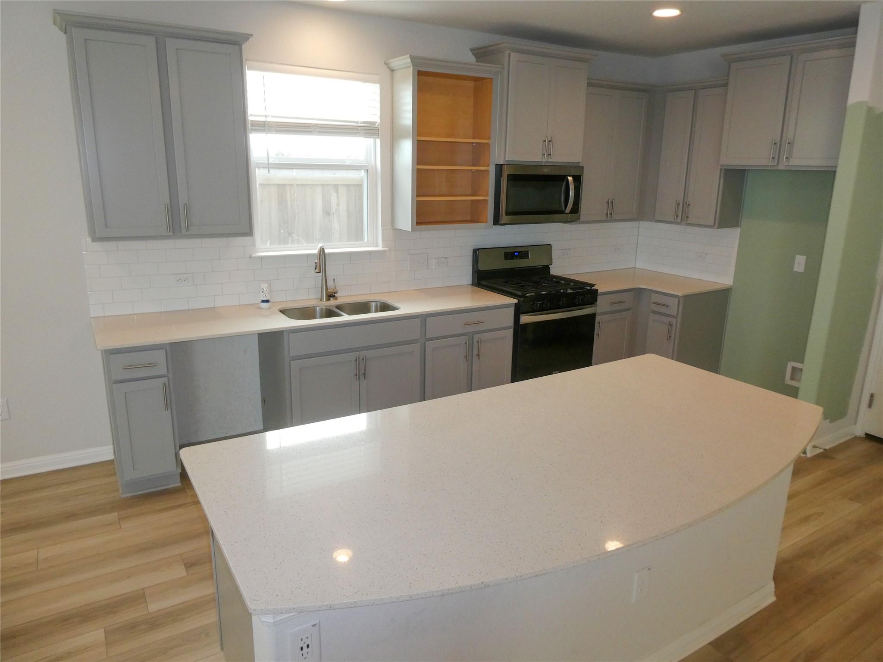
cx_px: 442
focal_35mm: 24
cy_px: 331
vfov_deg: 56.8
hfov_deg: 71.6
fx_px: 612
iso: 250
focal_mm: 4.3
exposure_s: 1/60
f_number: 3.3
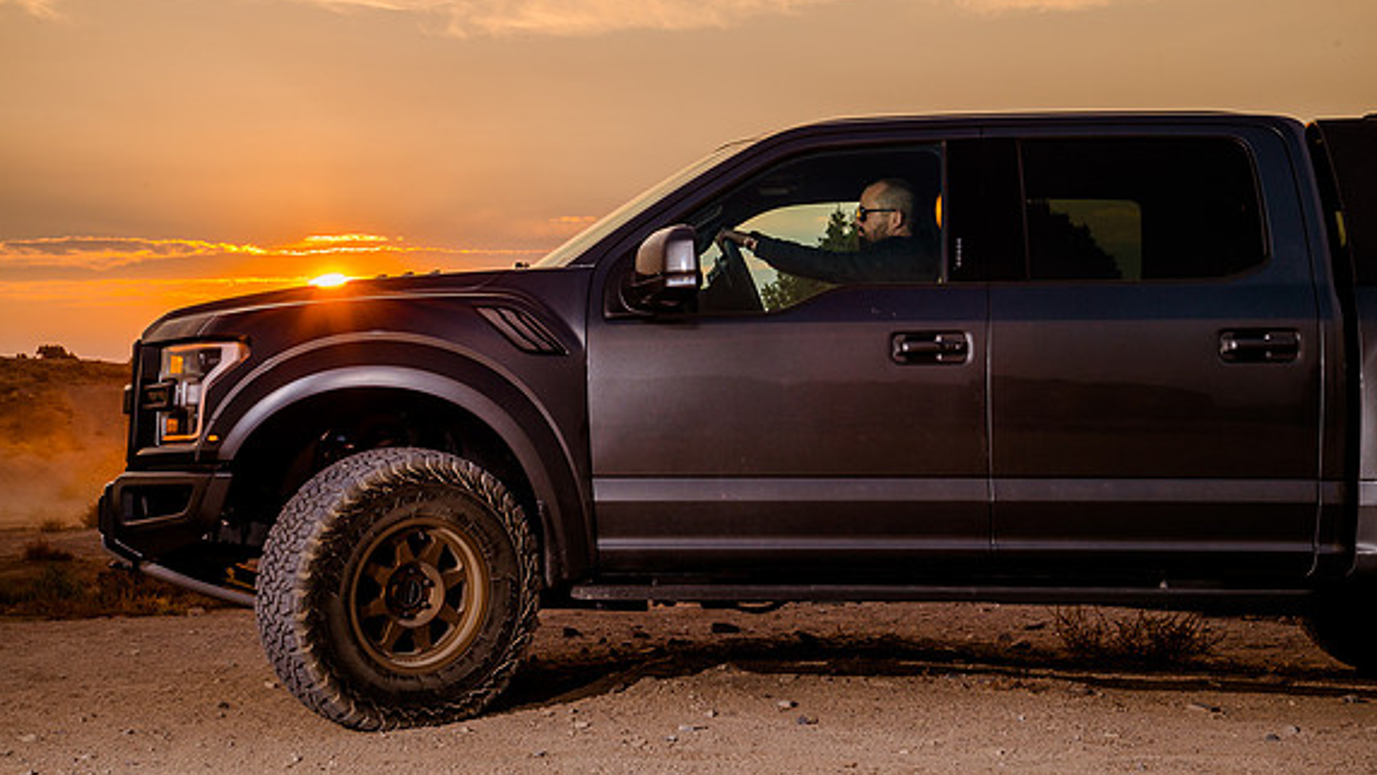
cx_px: 688
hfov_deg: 30.6
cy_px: 335
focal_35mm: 69
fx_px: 2520
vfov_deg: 17.5
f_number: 14
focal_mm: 65
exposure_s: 1/100
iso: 200
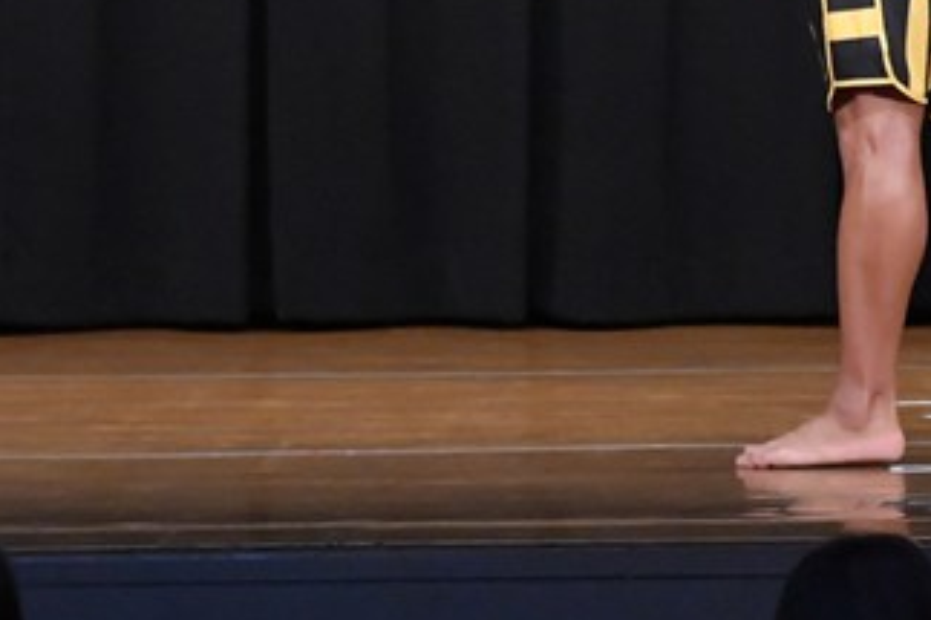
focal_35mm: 521
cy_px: -84
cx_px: 785
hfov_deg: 4.0
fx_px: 13466
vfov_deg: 2.6
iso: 8000
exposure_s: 1/400
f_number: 5.6
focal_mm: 145
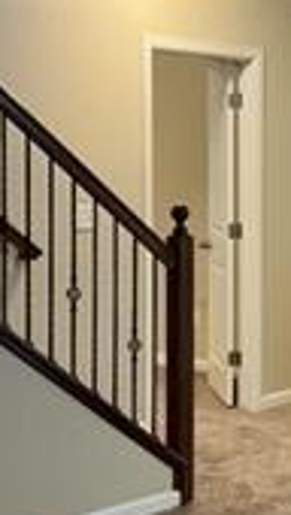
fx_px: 1217
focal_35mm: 89
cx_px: 394
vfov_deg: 23.9
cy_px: 264
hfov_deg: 13.1
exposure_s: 1/60
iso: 160
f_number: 1.8
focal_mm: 3
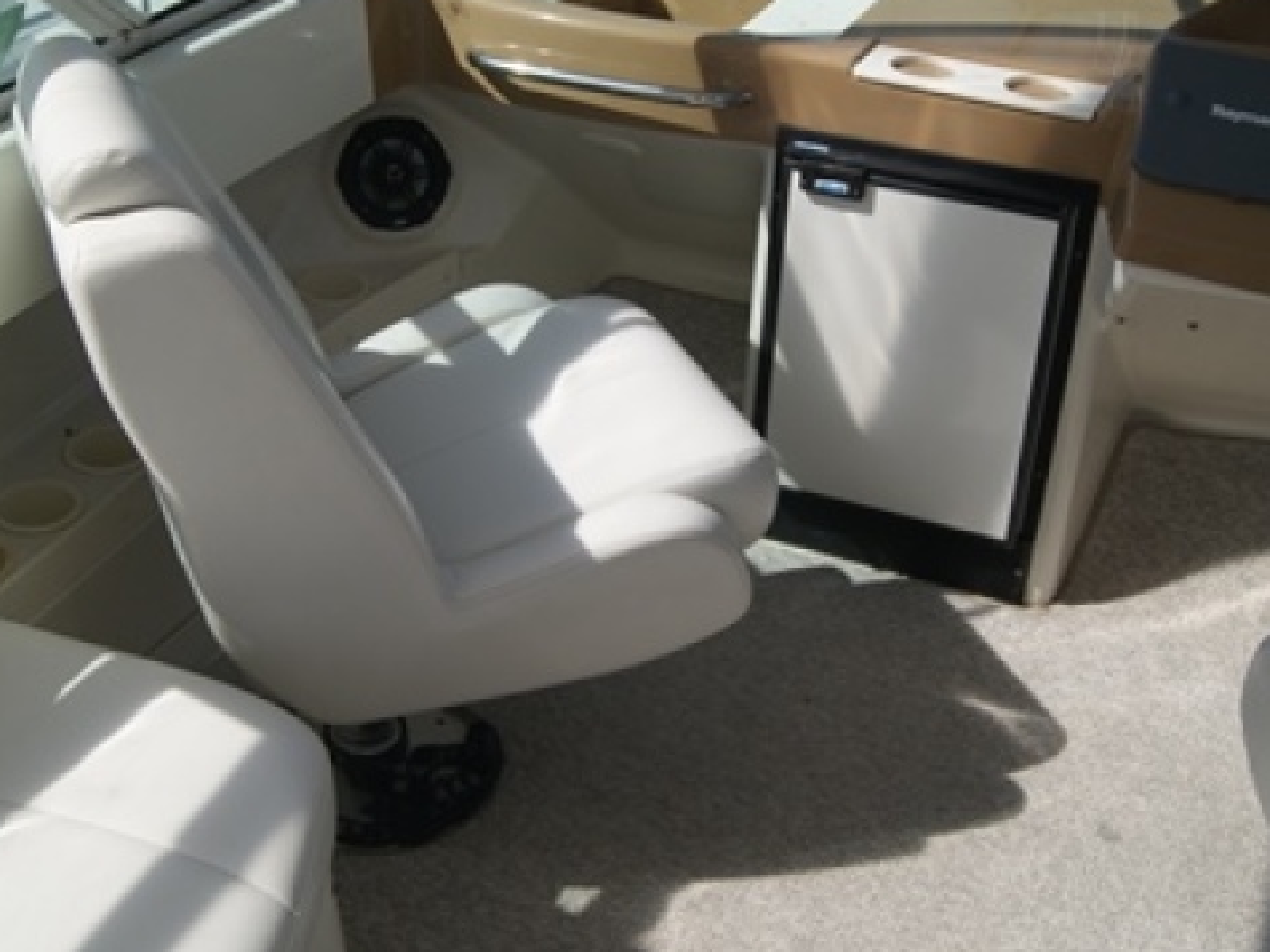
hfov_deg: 38.9
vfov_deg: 29.1
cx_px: 634
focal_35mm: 49
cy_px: 205
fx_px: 1798
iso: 100
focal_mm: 18
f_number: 10
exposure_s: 1/250
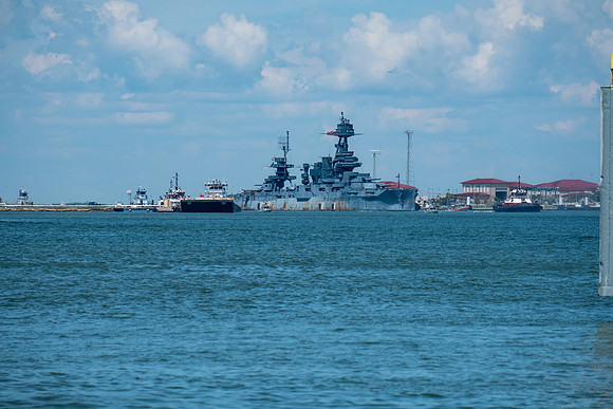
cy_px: 204
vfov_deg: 4.5
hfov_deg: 6.7
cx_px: 306
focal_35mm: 308
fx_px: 5254
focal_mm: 200
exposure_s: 1/1700
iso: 200
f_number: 5.6
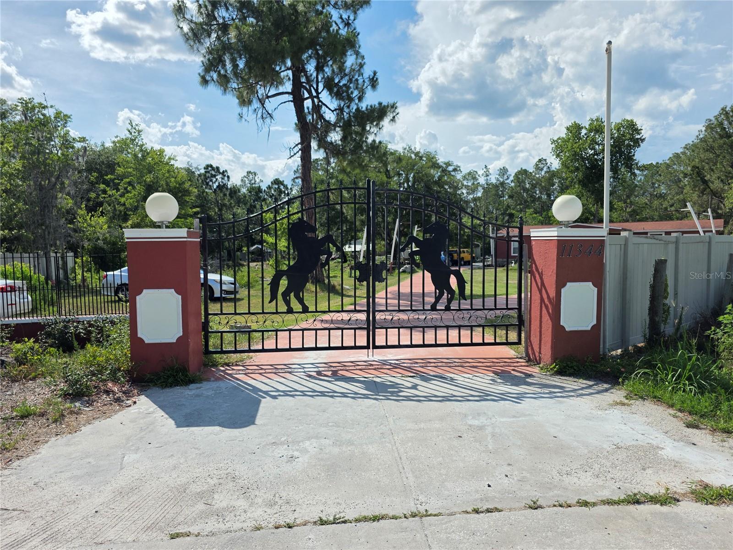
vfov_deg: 58.9
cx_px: 366
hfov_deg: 73.9
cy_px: 275
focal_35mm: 23
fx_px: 487
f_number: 1.7
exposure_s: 1/7061
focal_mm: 6.3
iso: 80
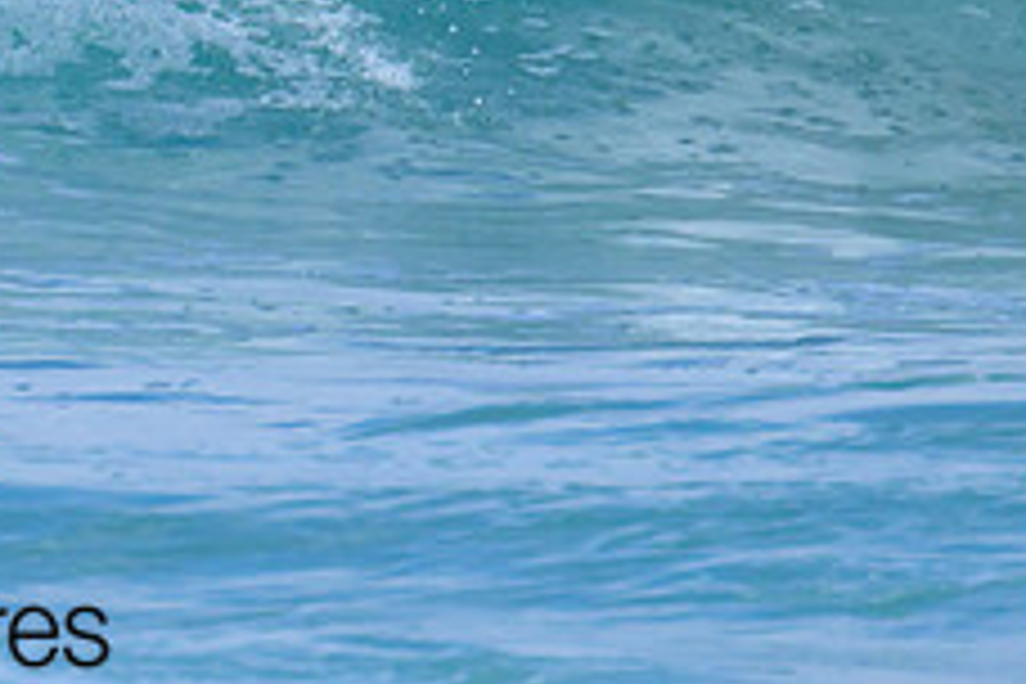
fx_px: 79281
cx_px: -386
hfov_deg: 0.7
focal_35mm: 2782
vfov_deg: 0.5
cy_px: -289
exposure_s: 1/2000
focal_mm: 800
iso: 800
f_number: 11
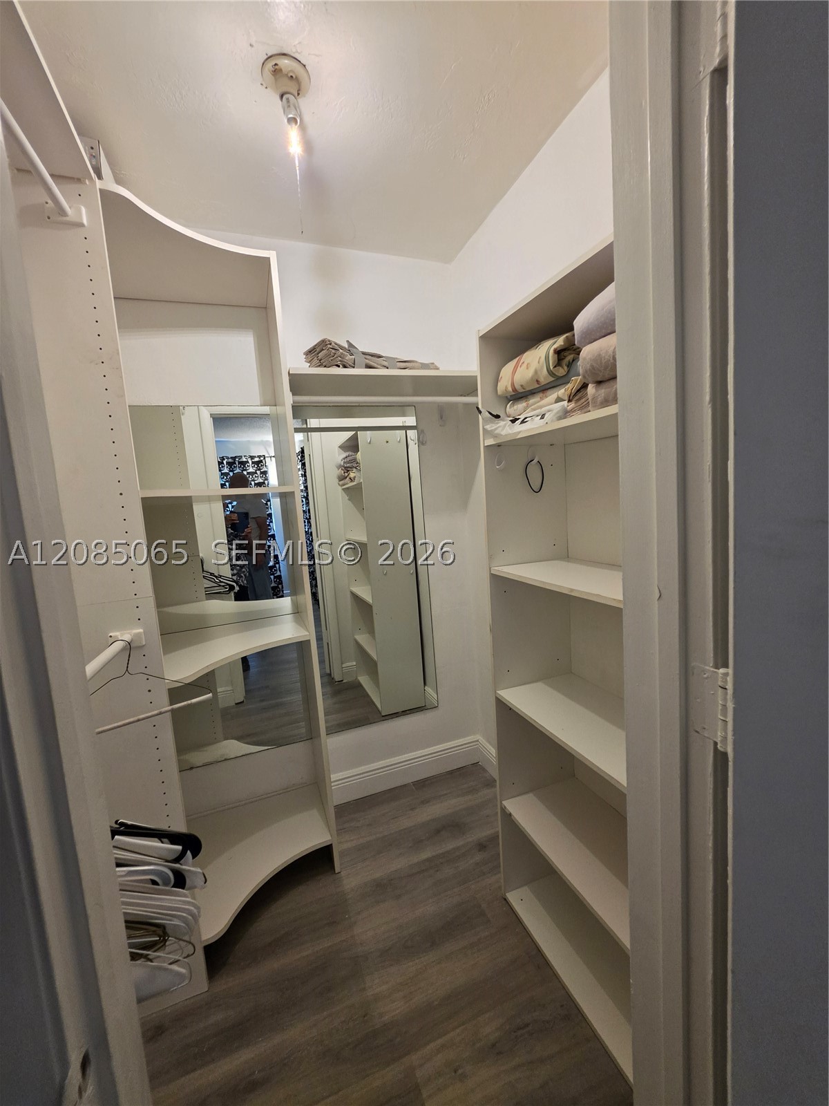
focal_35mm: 13
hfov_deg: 89.9
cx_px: 414
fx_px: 415
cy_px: 553
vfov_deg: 106.2
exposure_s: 1/120
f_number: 1.9
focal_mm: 2.2
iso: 200
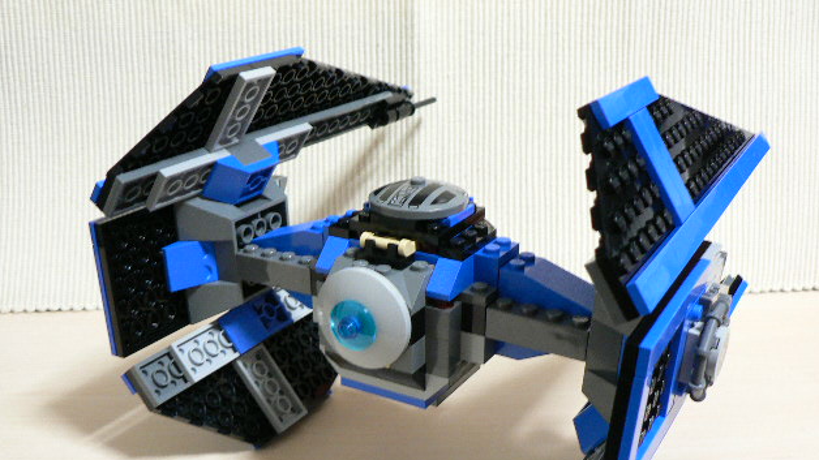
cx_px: 407
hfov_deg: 50.5
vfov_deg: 29.6
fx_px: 869
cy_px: 291
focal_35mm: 40
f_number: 2.8
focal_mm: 6
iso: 200
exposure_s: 1/10
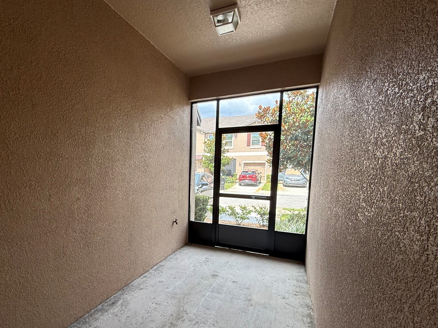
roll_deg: -0.5
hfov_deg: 82.9
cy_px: 193
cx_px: 162
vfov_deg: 68.2
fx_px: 240
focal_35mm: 19
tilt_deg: -5.1
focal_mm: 2.22
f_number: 2.2
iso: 64
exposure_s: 1/181
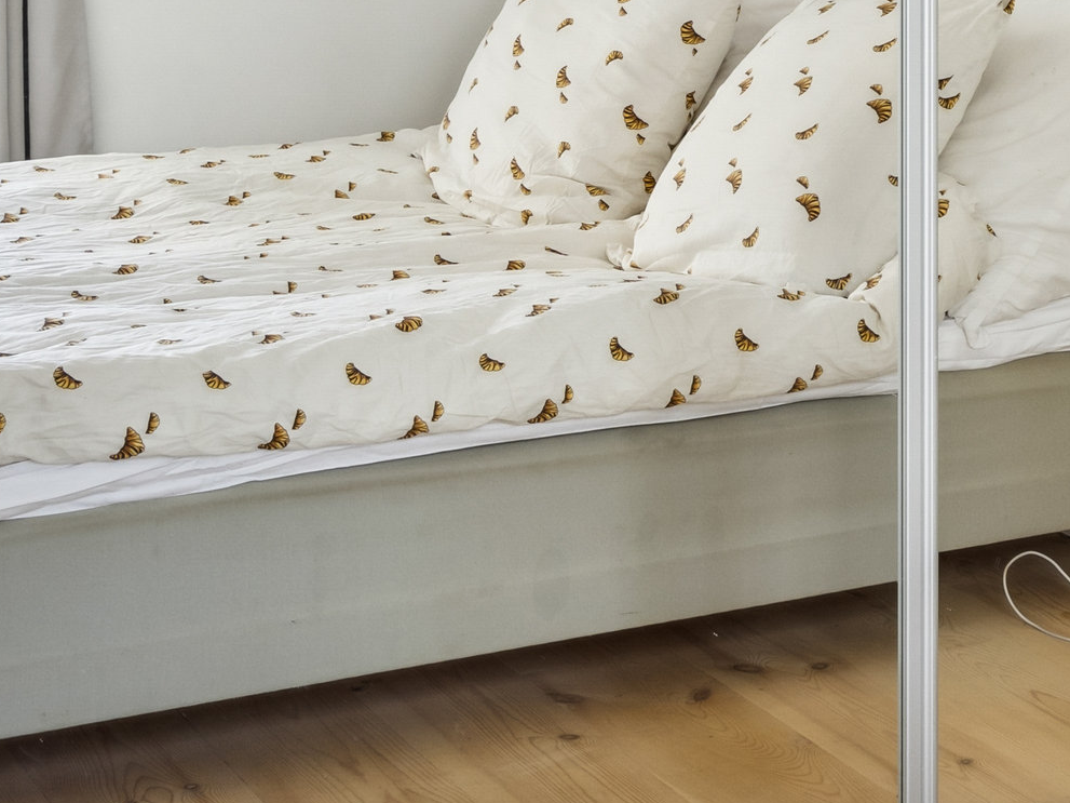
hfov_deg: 18.7
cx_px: 1310
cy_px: -237
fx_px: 3060
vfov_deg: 14.3
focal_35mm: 99
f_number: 8
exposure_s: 1/125
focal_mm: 34
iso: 800
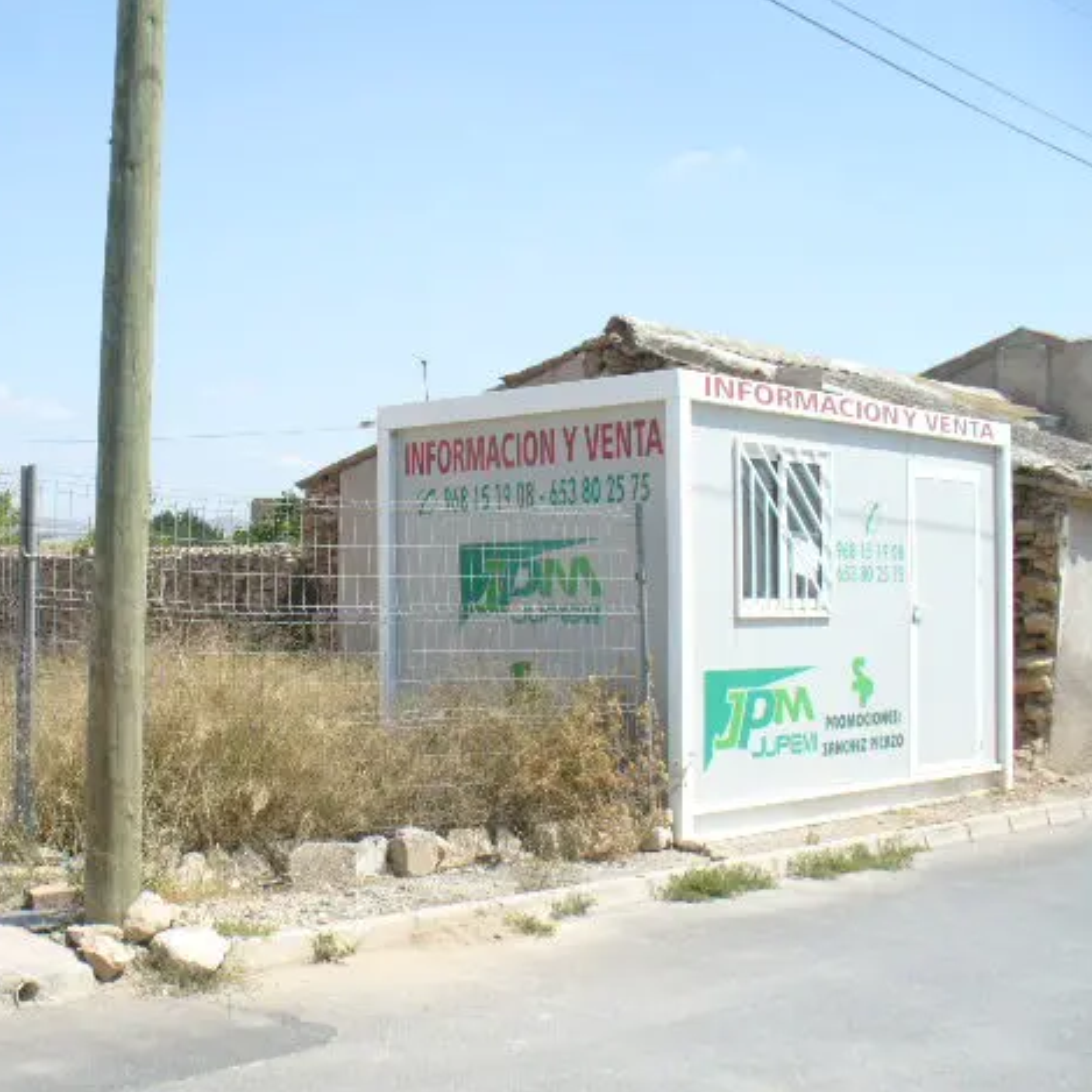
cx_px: 356
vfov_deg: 36.1
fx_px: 1677
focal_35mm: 47
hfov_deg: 35.7
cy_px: 554
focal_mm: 6.1
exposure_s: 1/320
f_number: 5.6
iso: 80
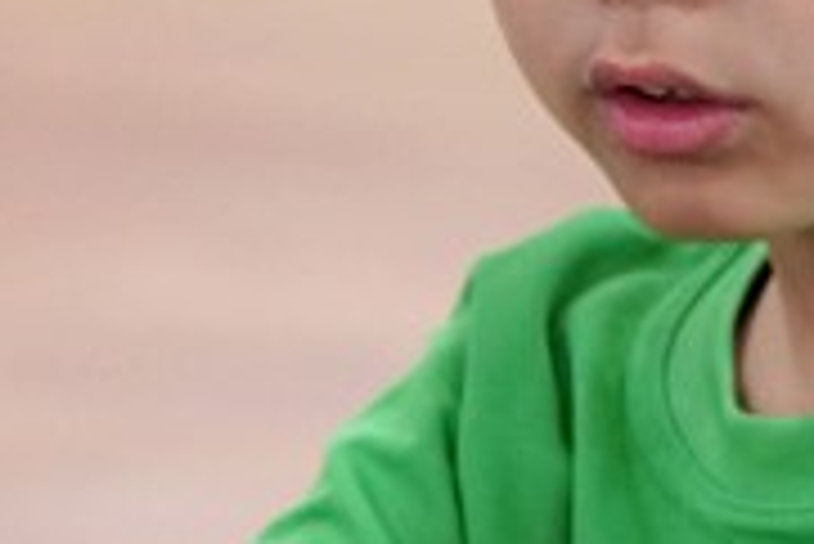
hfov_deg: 2.2
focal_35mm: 950
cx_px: 58
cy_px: -103
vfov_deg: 1.4
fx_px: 21497
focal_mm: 191
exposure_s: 1/200
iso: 3200
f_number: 4
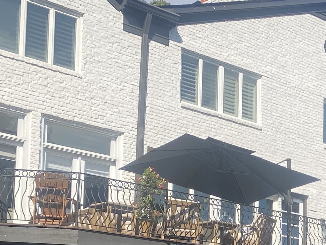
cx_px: 440
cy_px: 314
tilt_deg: +4.3
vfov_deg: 16.3
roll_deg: +0.3
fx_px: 810
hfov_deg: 20.5
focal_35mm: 86
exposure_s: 1/2315
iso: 32
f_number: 1.8
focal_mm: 4.25
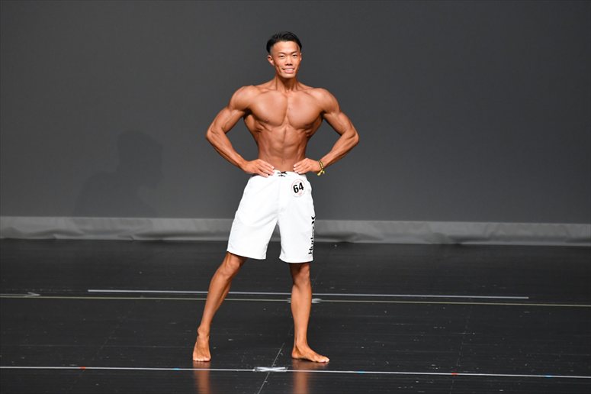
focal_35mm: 315
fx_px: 5169
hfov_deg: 6.5
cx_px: 296
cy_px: 197
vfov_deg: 4.4
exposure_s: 1/400
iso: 2500
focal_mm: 210
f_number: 5.6
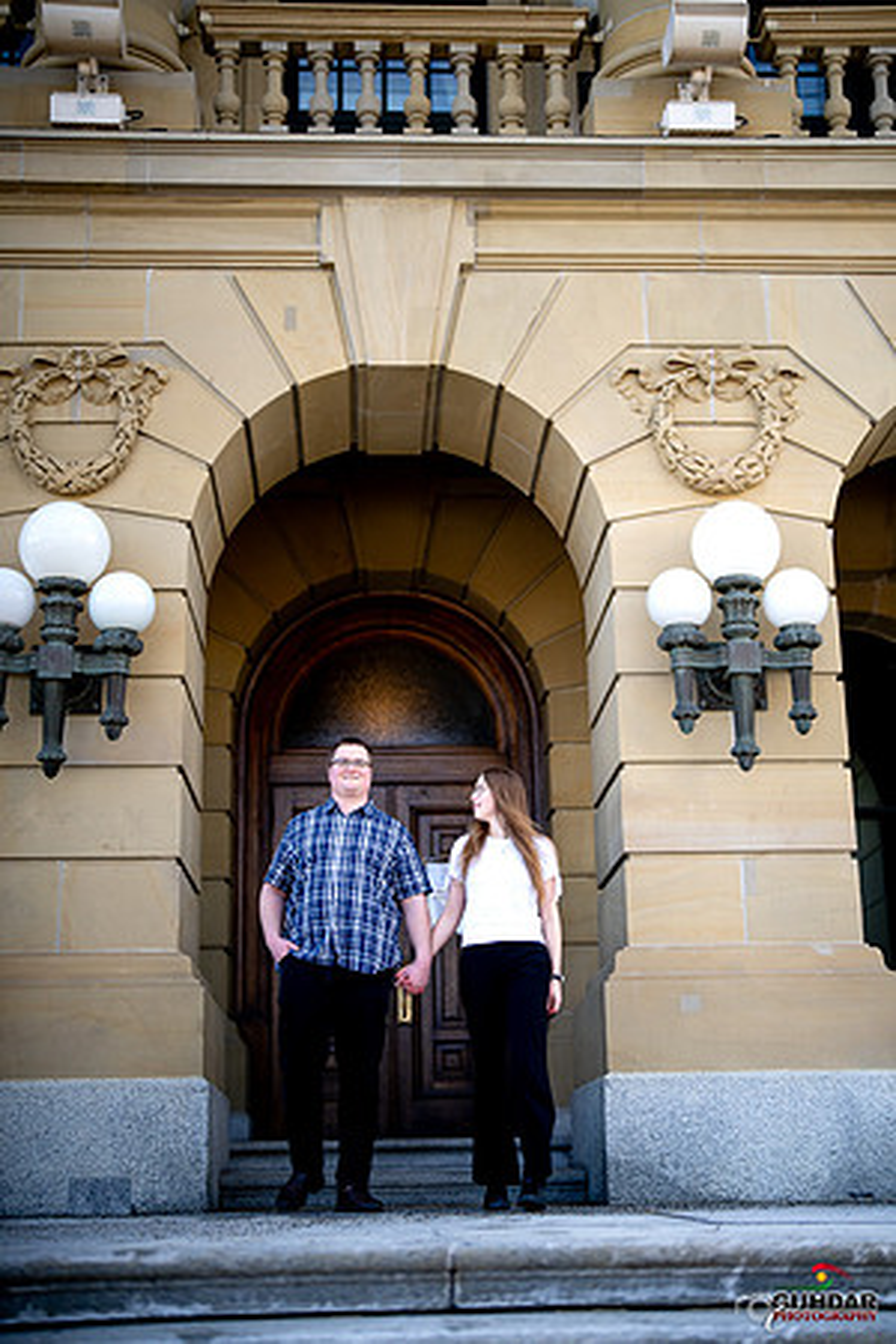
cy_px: 672
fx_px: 1867
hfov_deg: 27.0
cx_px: 448
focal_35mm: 50
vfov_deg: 39.6
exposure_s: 1/8000
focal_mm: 50
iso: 1000
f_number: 1.2
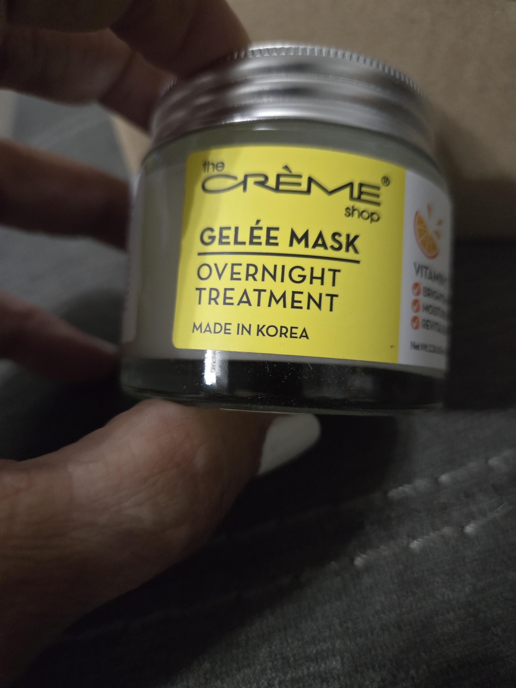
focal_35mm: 23
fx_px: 457
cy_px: 344
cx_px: 258
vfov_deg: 73.9
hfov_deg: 58.9
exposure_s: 1/60
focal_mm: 5.4
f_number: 1.8
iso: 1250
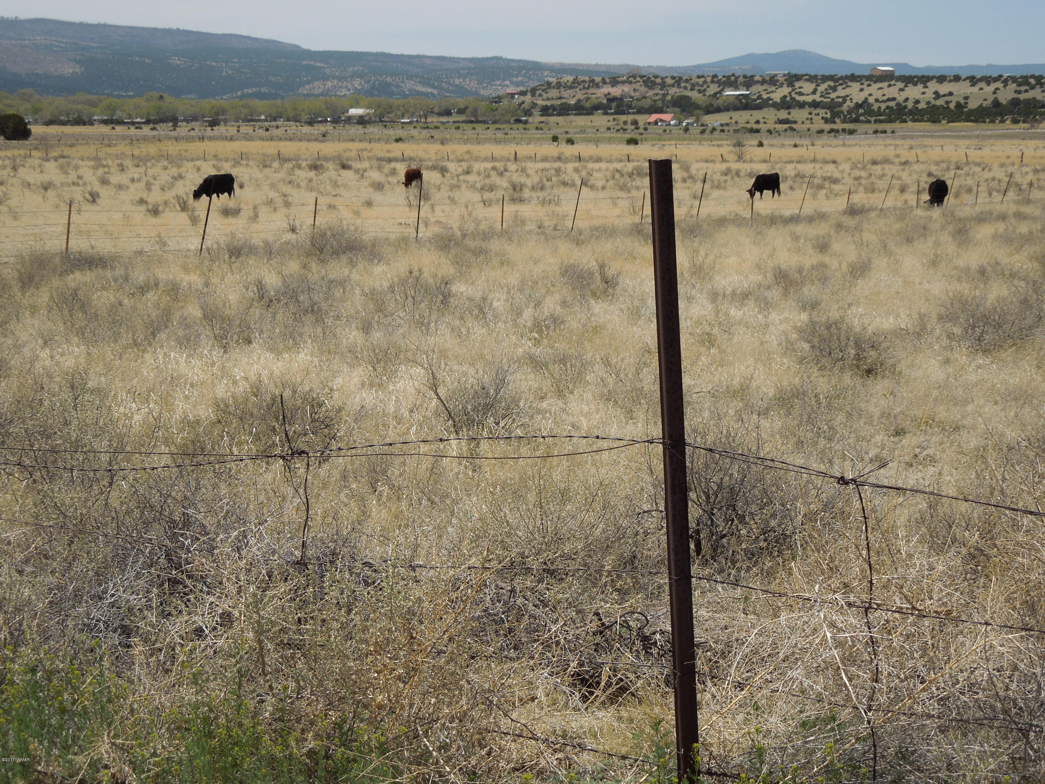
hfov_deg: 28.2
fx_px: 2083
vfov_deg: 21.3
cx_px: 522
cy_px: 392
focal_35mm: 69
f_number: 8.8
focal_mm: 12.5
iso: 100
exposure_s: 1/250
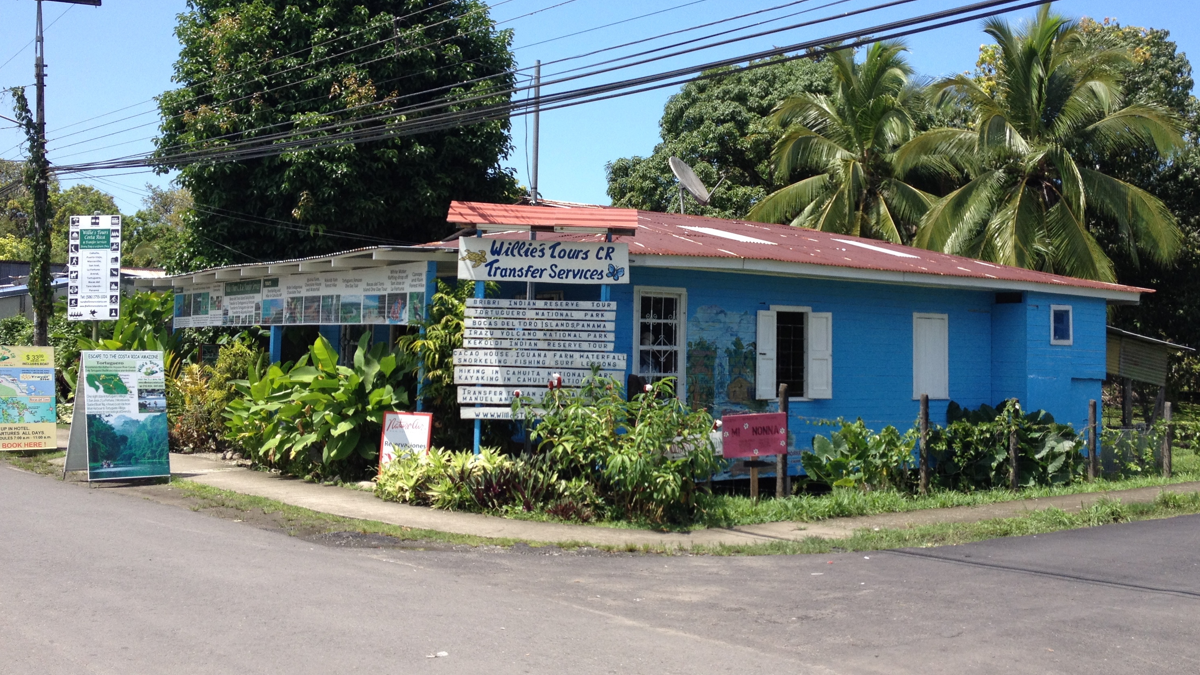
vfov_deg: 28.3
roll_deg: -0.8
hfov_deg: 48.3
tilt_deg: -0.8
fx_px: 1336
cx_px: 659
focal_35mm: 42
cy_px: 277
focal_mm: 4.28
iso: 50
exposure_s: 1/1104
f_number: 2.4
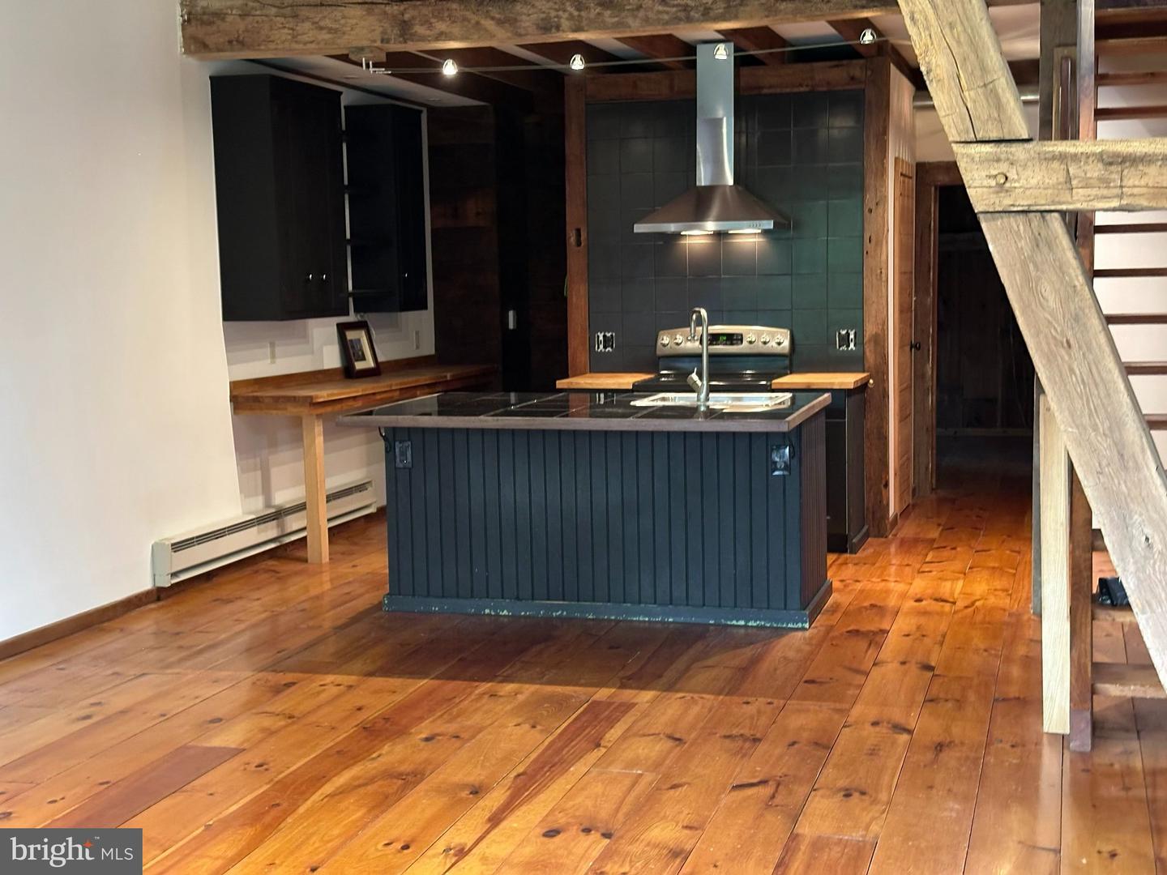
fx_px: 1618
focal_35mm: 48
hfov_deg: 39.7
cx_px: 584
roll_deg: +0.9
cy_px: 438
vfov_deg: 30.3
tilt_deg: -6.1
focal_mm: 6.86
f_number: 1.78
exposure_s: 1/30
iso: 500
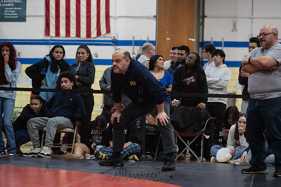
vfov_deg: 12.2
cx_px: 140
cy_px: 94
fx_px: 874
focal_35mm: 112
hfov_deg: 18.3
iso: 8000
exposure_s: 1/500
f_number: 3.5
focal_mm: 112
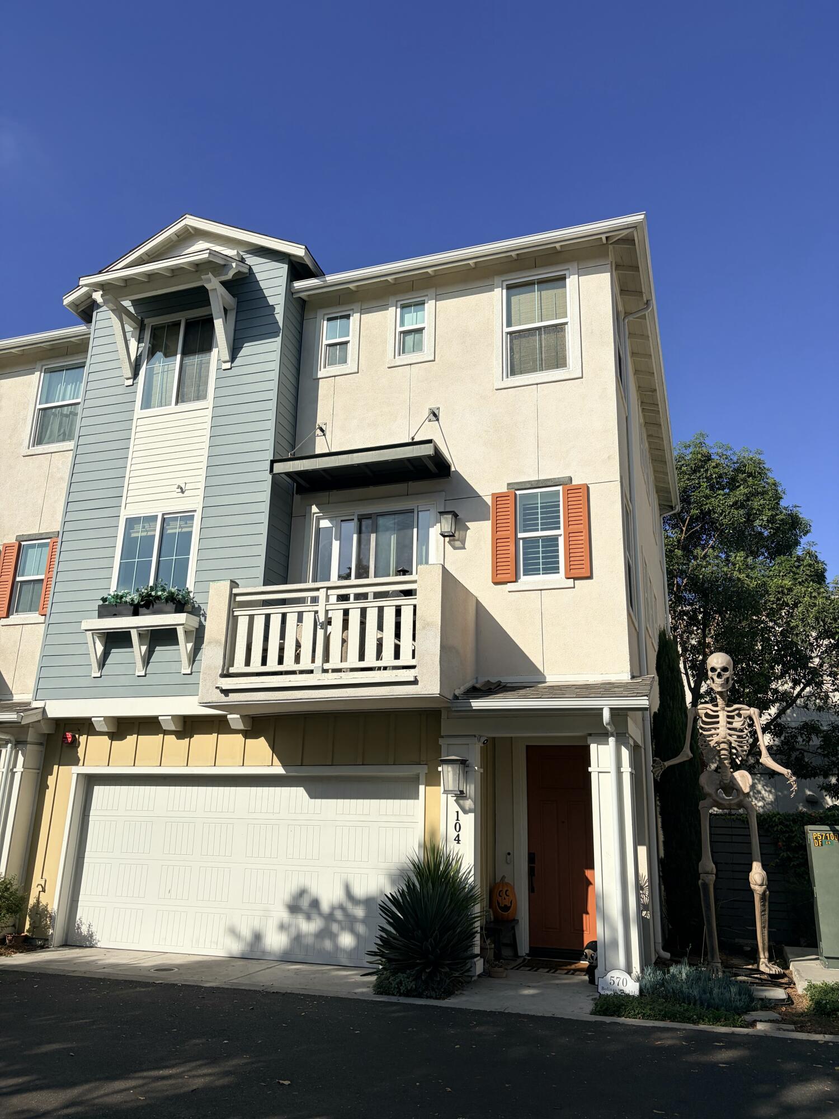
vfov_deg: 67.3
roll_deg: -1.5
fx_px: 840
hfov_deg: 53.1
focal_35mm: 26
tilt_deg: +17.8
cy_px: 560
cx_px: 420
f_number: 1.6
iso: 50
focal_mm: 5.96
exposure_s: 1/8850
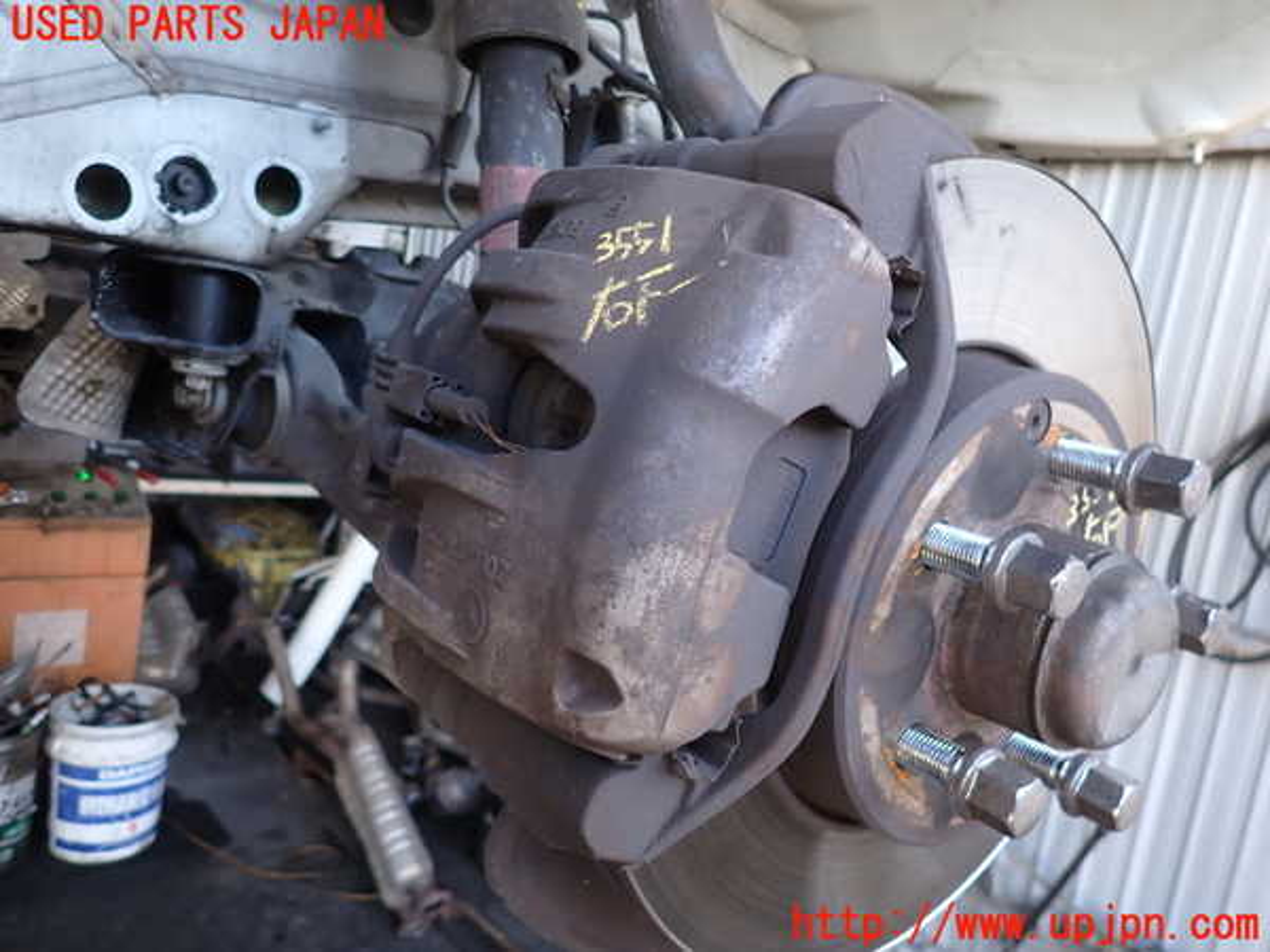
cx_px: 635
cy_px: 476
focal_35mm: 25
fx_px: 917
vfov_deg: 54.9
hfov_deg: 69.4
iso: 100
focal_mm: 4.5
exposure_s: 1/60
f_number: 2
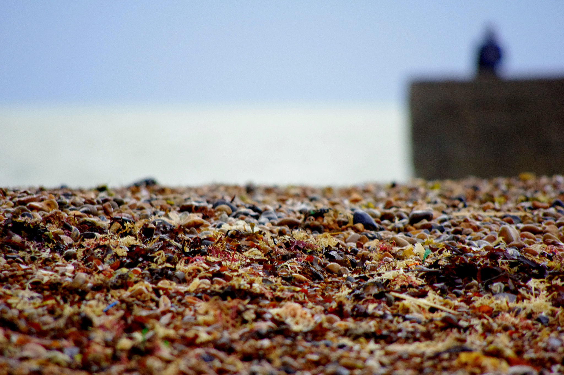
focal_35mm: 450
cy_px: 188
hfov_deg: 4.6
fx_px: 7041
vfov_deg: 3.0
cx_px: 282
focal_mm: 300
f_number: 5.8
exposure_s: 1/60
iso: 1600
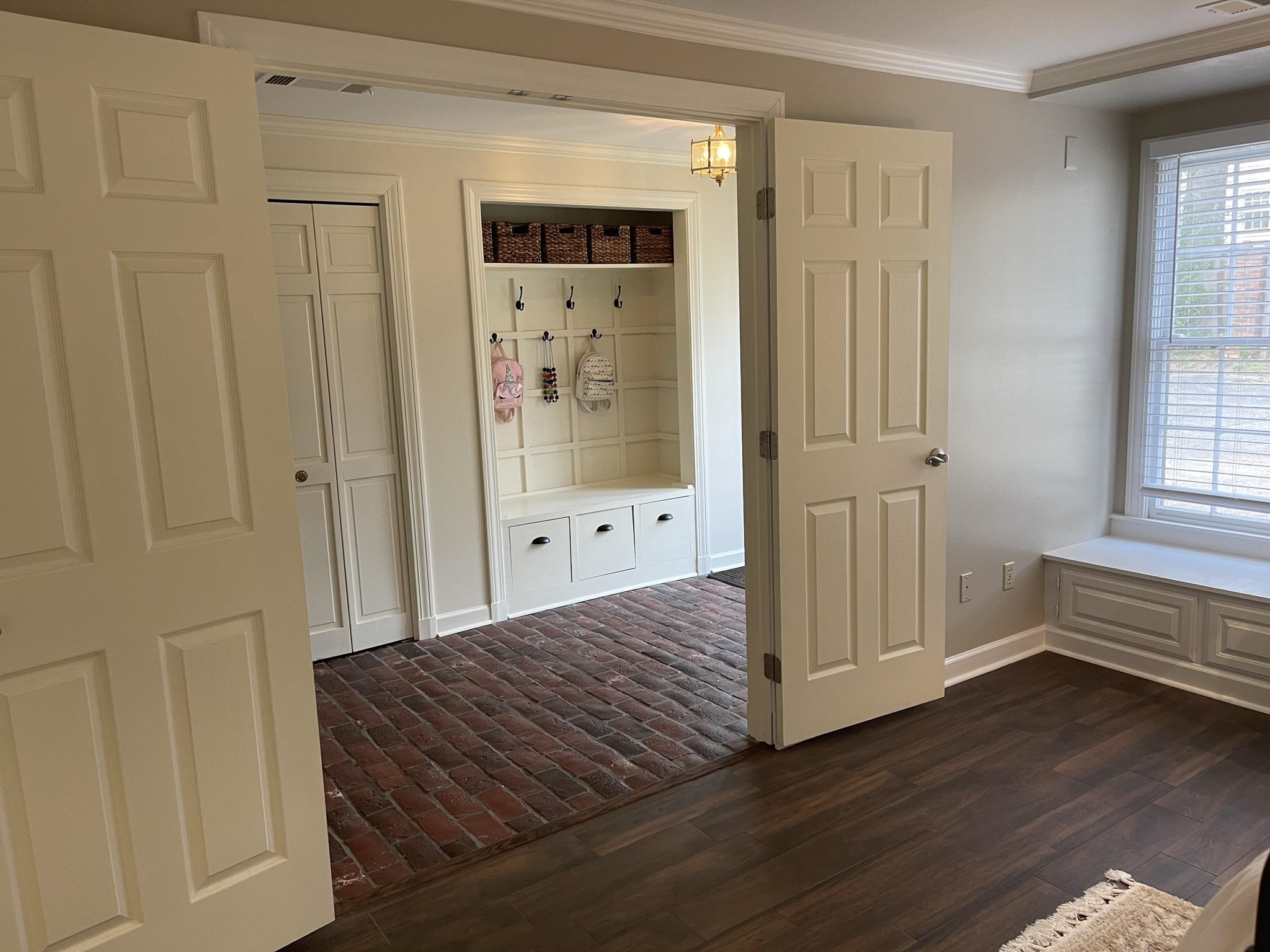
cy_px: 476
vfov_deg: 53.1
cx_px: 635
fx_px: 954
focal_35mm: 26
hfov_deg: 67.3
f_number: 1.6
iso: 100
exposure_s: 1/60
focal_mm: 5.1
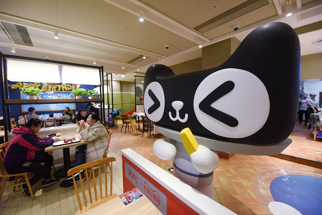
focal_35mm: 14
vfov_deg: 81.3
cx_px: 161
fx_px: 125
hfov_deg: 104.2
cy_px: 108
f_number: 3.5
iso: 1000
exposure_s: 1/100
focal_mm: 14
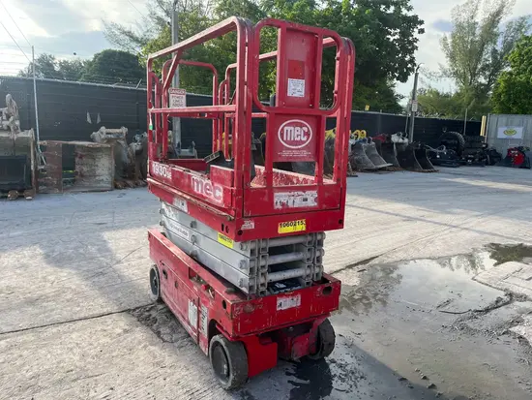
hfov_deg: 67.3
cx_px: 266
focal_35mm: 26
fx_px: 400
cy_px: 200
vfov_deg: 53.1
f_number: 1.6
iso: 50
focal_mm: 5.1
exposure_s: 1/864
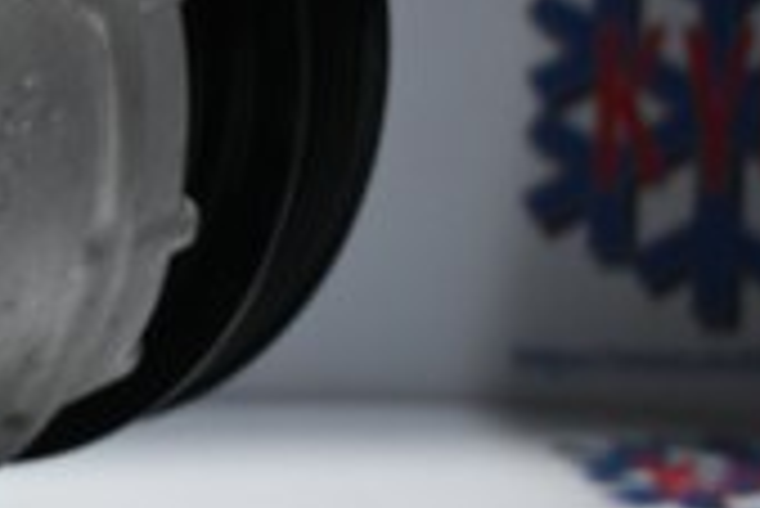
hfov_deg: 10.2
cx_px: -490
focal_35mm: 192
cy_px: 13
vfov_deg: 7.1
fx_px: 4057
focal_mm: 36
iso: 720
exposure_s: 1/60
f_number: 5.3
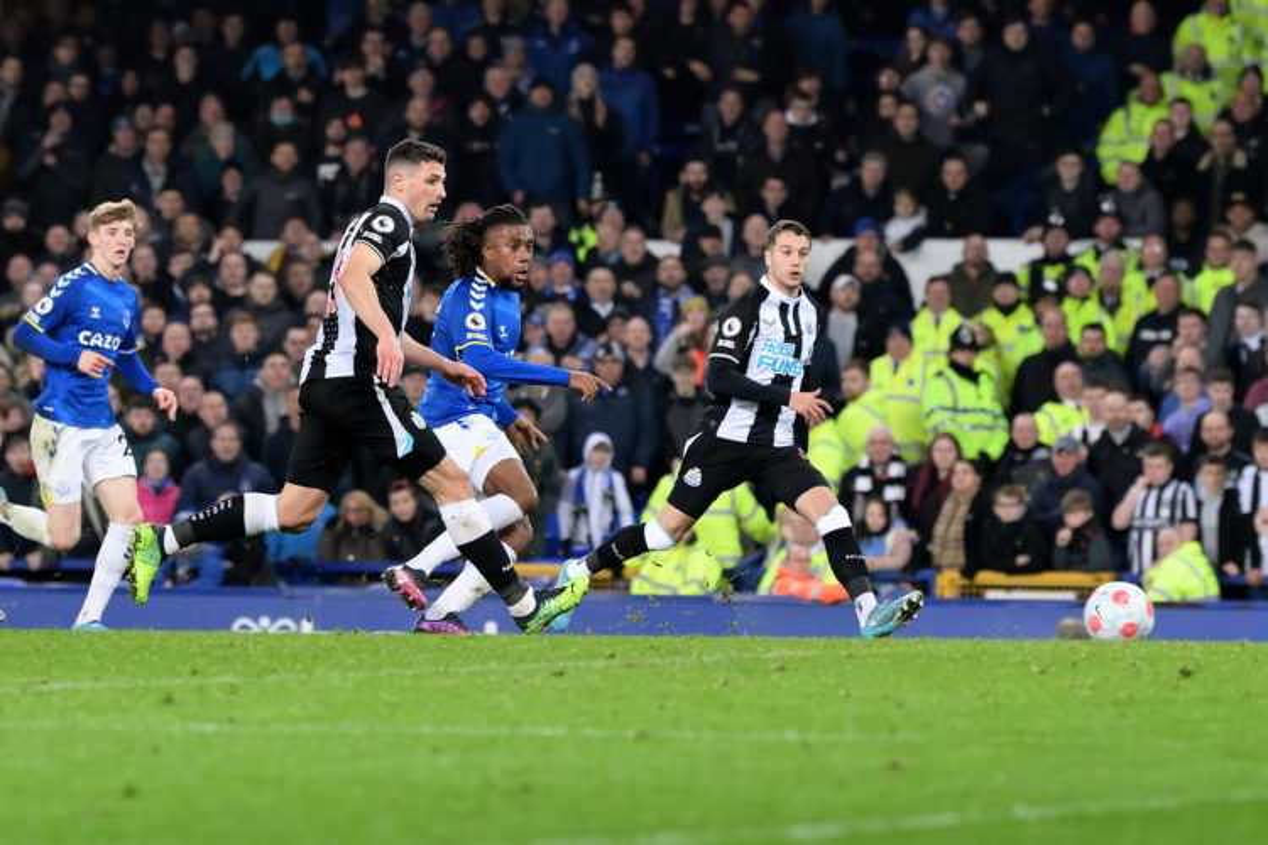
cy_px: 422
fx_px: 7044
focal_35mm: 200
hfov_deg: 10.3
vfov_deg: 6.9
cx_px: 634
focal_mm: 200
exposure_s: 1/800
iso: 2500
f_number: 4
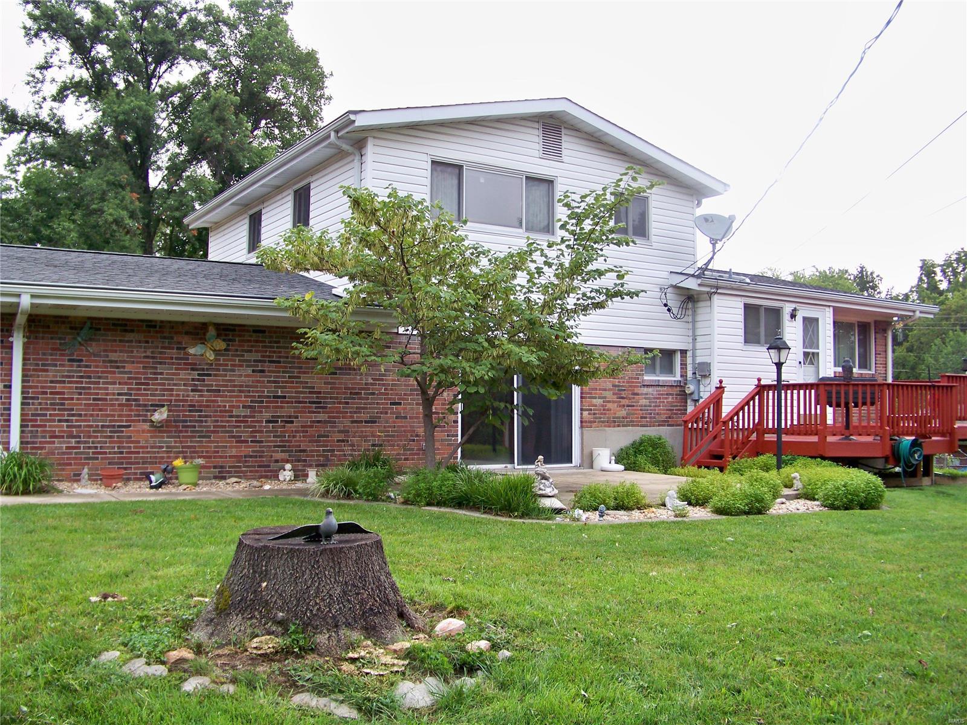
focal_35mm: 33
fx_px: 922
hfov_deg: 55.4
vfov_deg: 42.9
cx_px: 484
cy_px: 362
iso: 100
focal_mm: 5.85
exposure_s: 1/100
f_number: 2.8
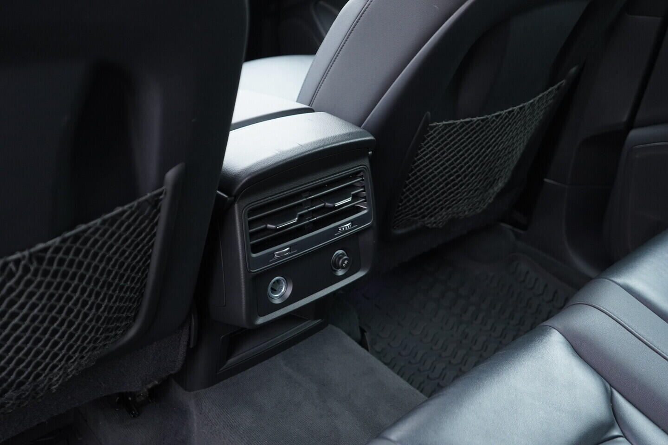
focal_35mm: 36
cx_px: 334
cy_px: 222
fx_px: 668
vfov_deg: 36.9
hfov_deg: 53.1
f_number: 2.8
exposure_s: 1/40
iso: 800
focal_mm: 24
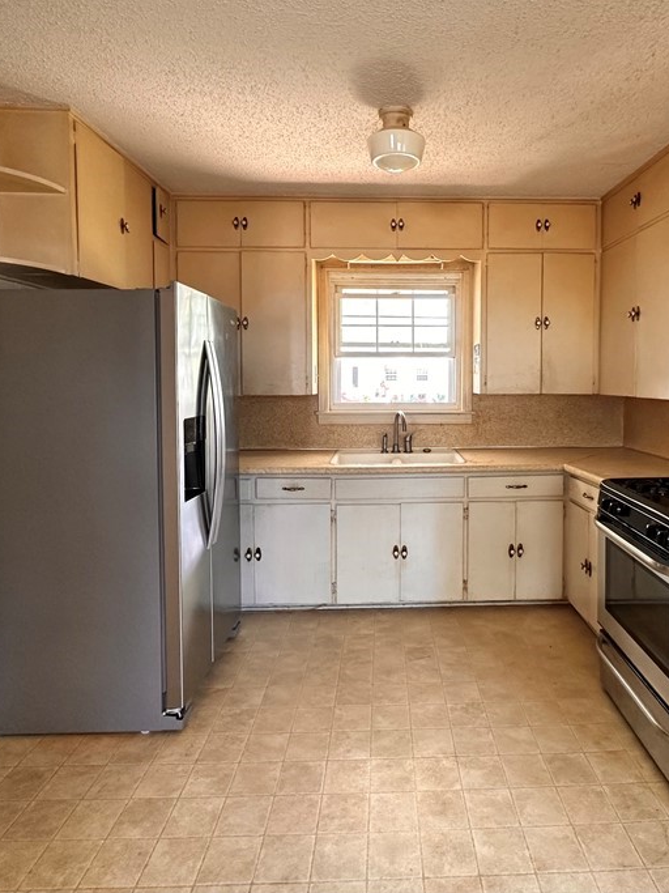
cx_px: 401
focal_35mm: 21
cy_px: 395
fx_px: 541
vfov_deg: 78.7
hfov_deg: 62.9
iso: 320
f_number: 2.2
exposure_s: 1/62
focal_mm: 2.22
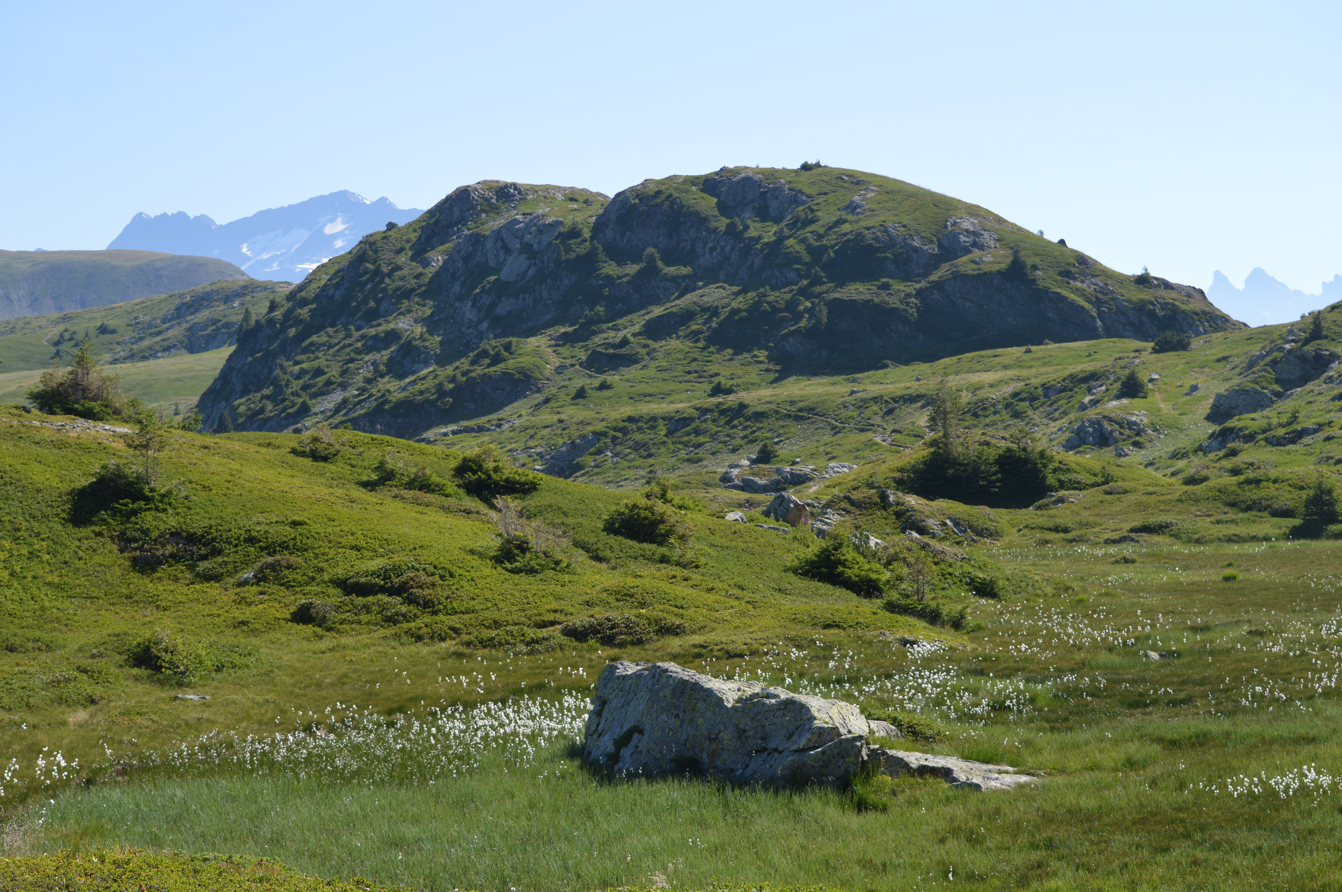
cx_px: 671
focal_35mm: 82
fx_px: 3073
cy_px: 446
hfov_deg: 24.6
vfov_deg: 16.5
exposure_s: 1/250
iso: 100
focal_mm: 55
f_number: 8
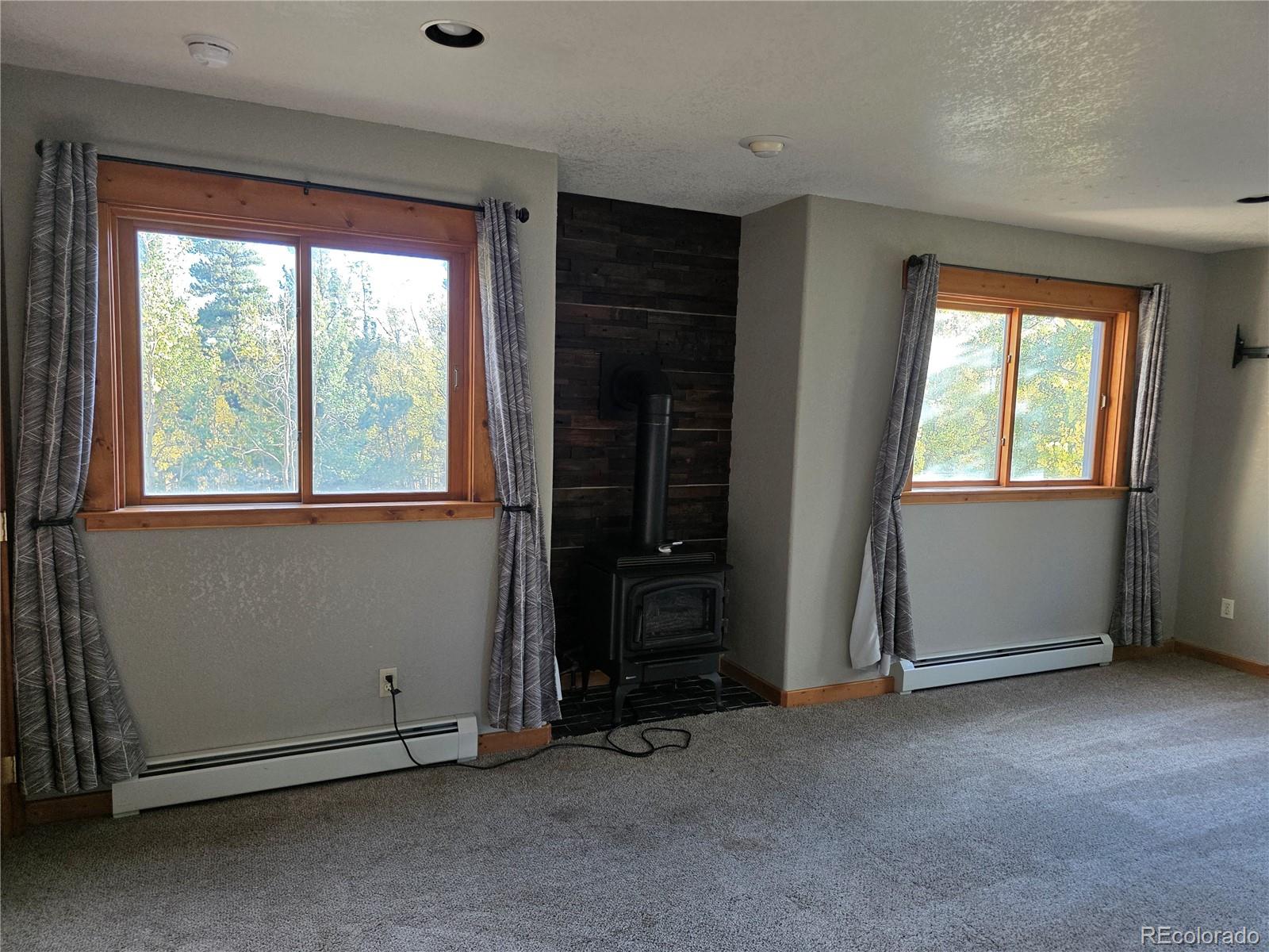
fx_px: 843
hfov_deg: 73.9
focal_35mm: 23
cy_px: 476
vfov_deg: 58.9
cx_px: 634
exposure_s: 1/180
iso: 250
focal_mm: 6.3
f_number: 1.7
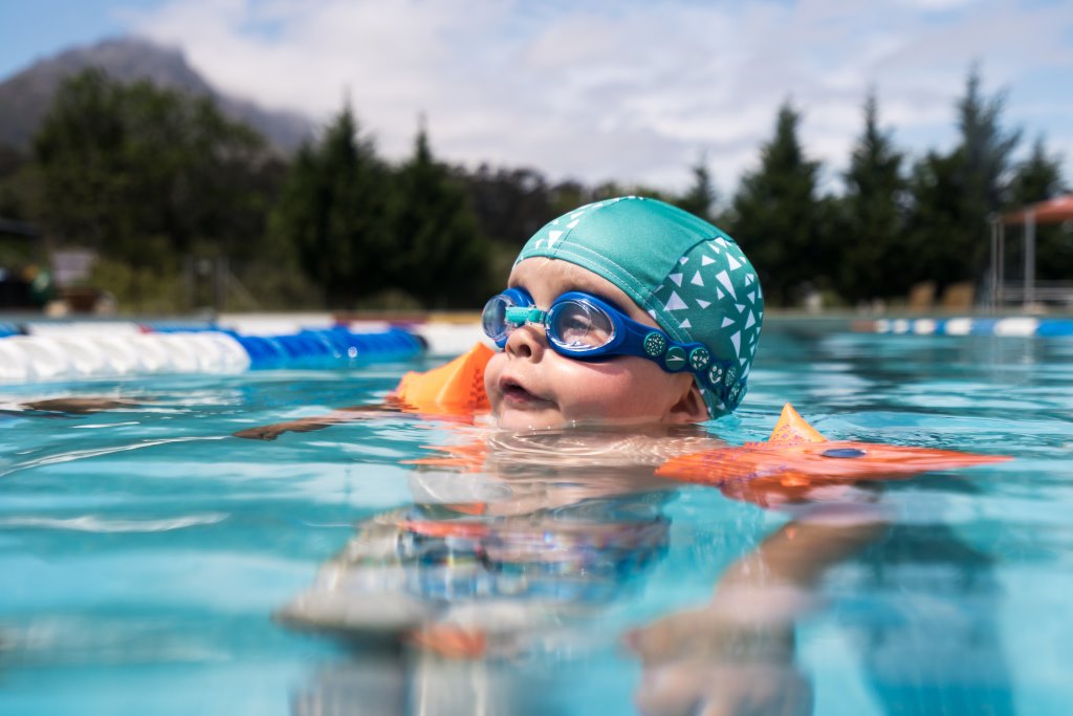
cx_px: 536
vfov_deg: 38.9
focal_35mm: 34
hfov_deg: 55.8
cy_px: 358
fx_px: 1013
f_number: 4
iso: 320
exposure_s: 1/4000
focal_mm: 34
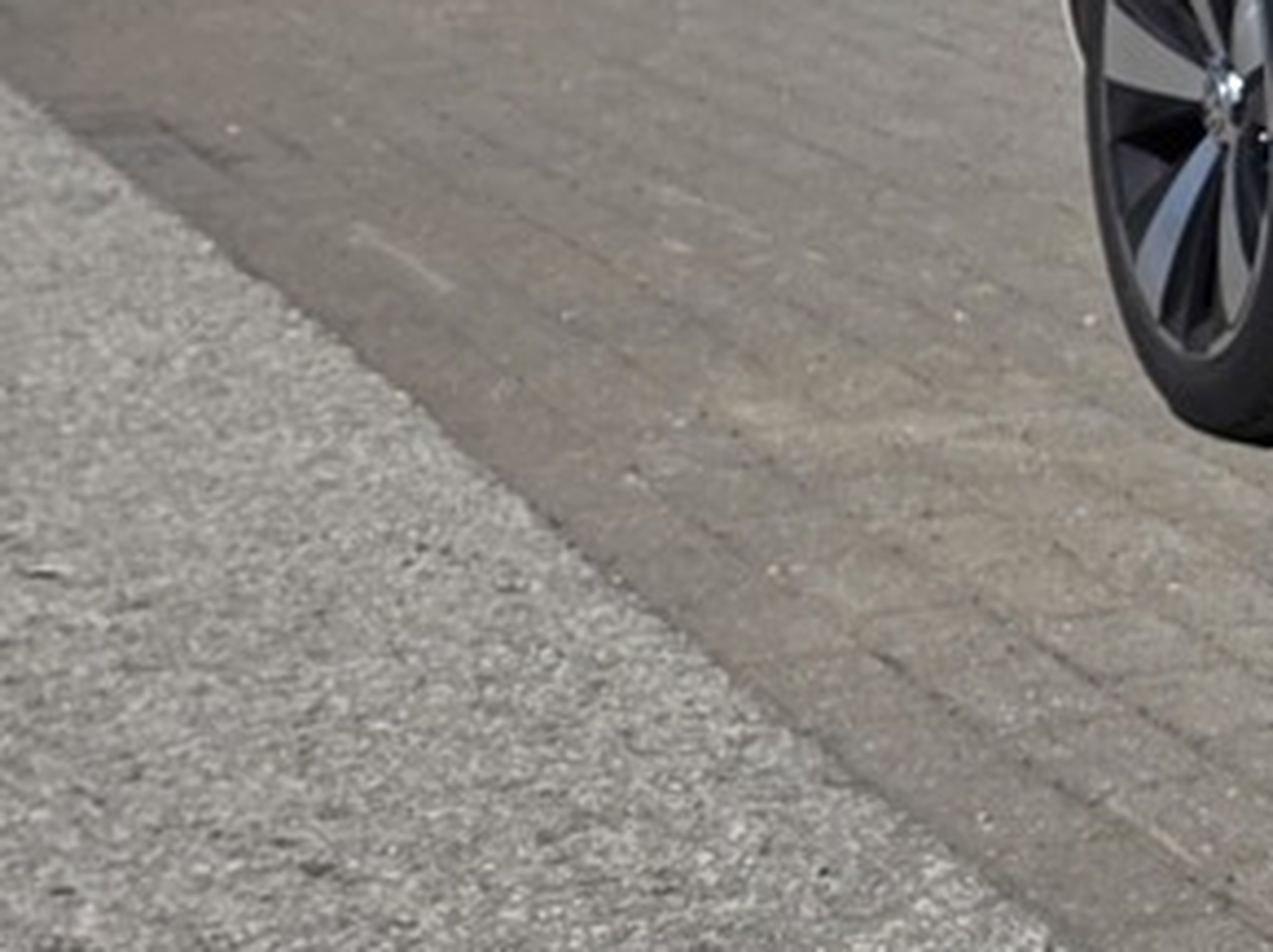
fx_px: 4667
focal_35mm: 127
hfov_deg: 12.3
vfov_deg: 11.5
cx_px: 3055
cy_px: -9
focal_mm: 6.3
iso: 50
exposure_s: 1/7944
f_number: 1.7
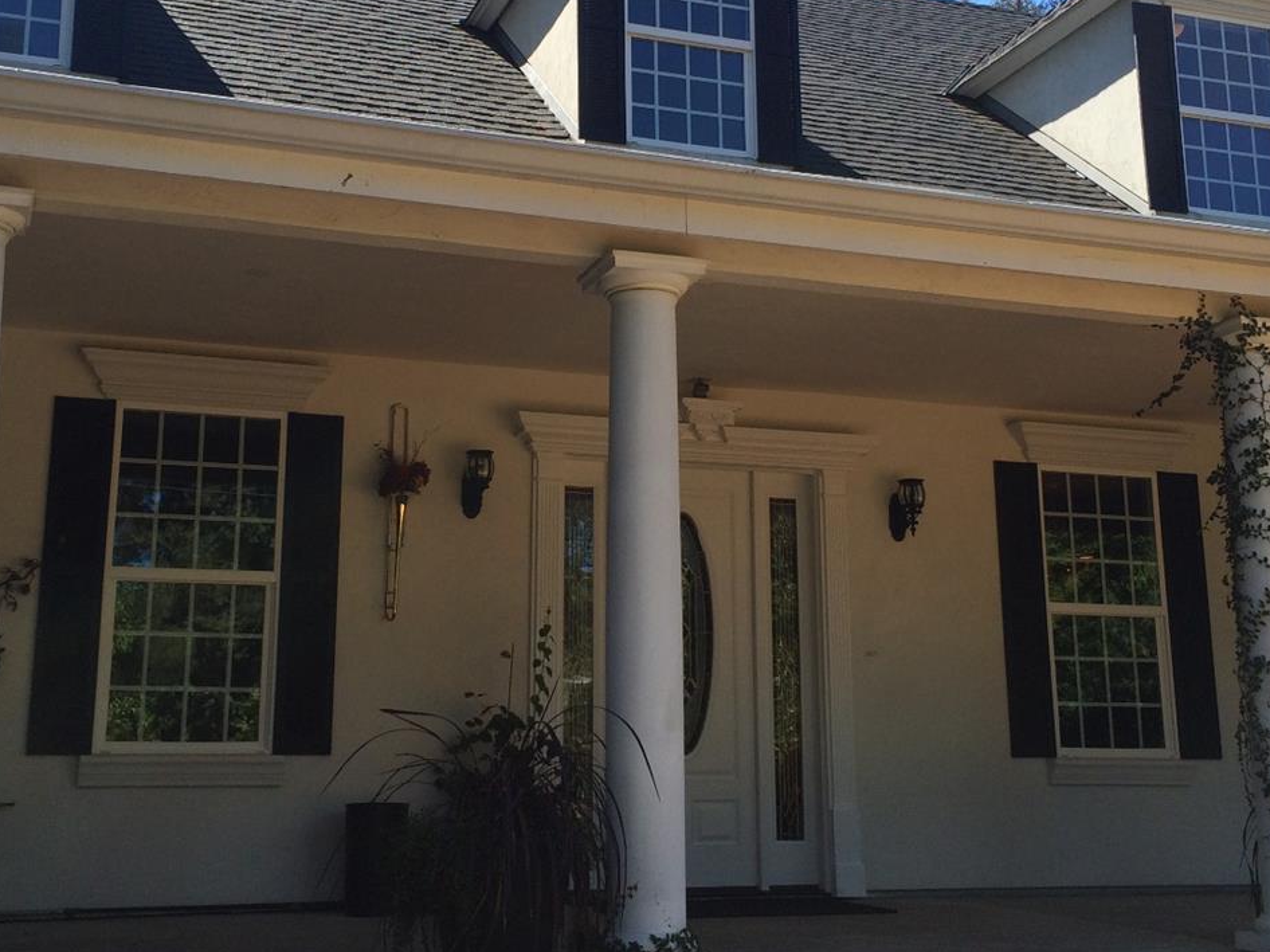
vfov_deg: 31.4
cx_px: 592
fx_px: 1687
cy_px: 379
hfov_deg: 41.2
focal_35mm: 46
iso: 32
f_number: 2.2
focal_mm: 4.15
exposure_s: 1/1026
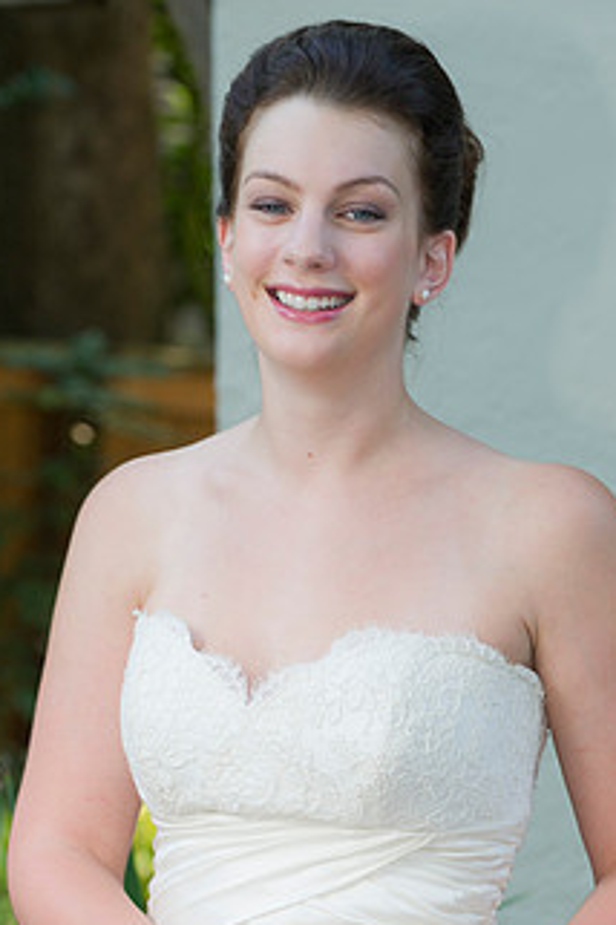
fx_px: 4851
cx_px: 347
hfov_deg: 7.3
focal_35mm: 189
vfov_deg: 10.9
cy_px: 640
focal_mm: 135
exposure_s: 1/80
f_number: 5.6
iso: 400
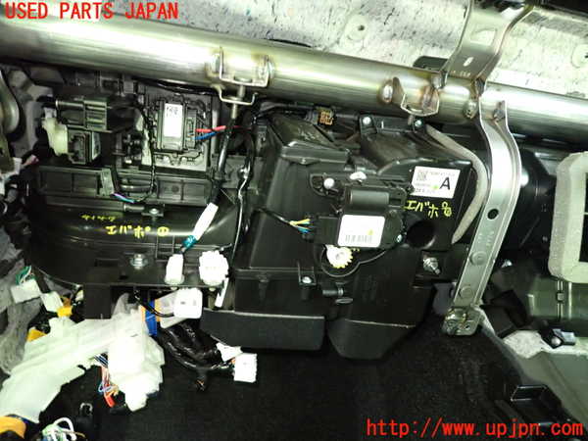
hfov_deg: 69.4
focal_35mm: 25
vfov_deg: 54.9
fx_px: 425
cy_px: 220
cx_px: 294
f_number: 2
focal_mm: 4.5
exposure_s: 1/20
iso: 800
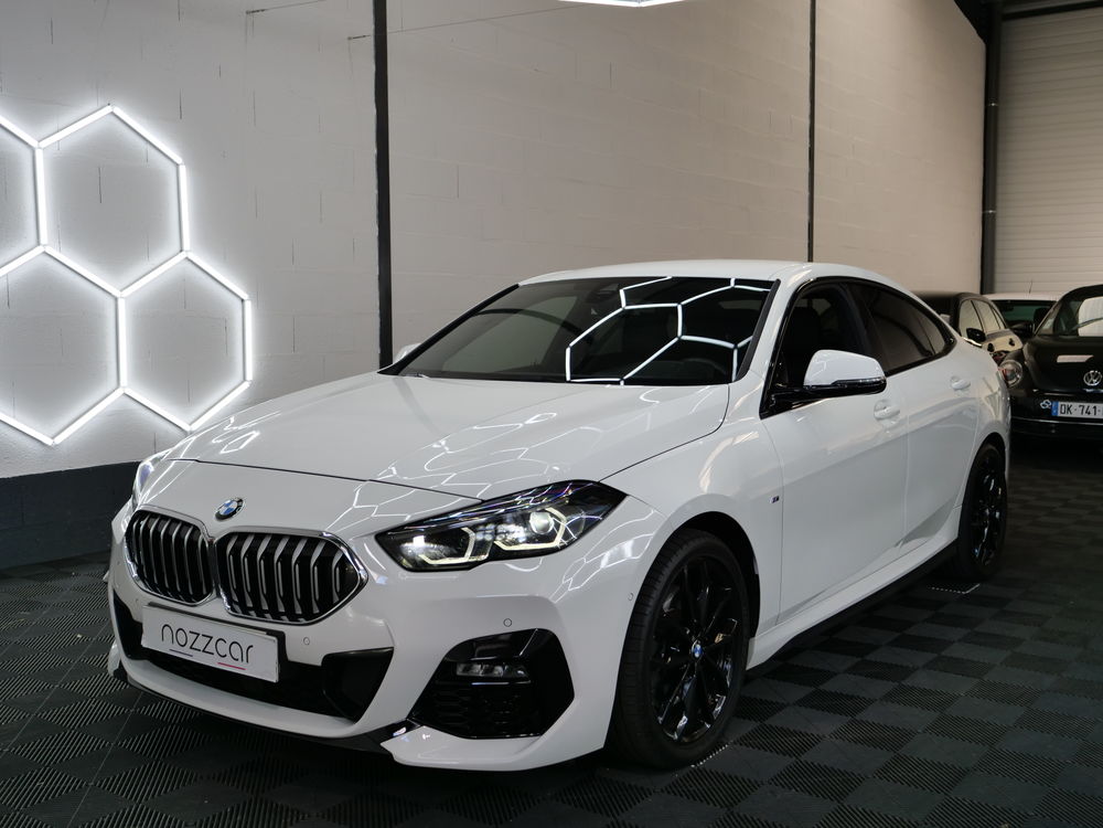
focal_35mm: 36
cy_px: 414
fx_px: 1147
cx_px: 552
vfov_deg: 39.7
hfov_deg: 51.4
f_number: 3.3
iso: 200
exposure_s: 1/80
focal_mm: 18
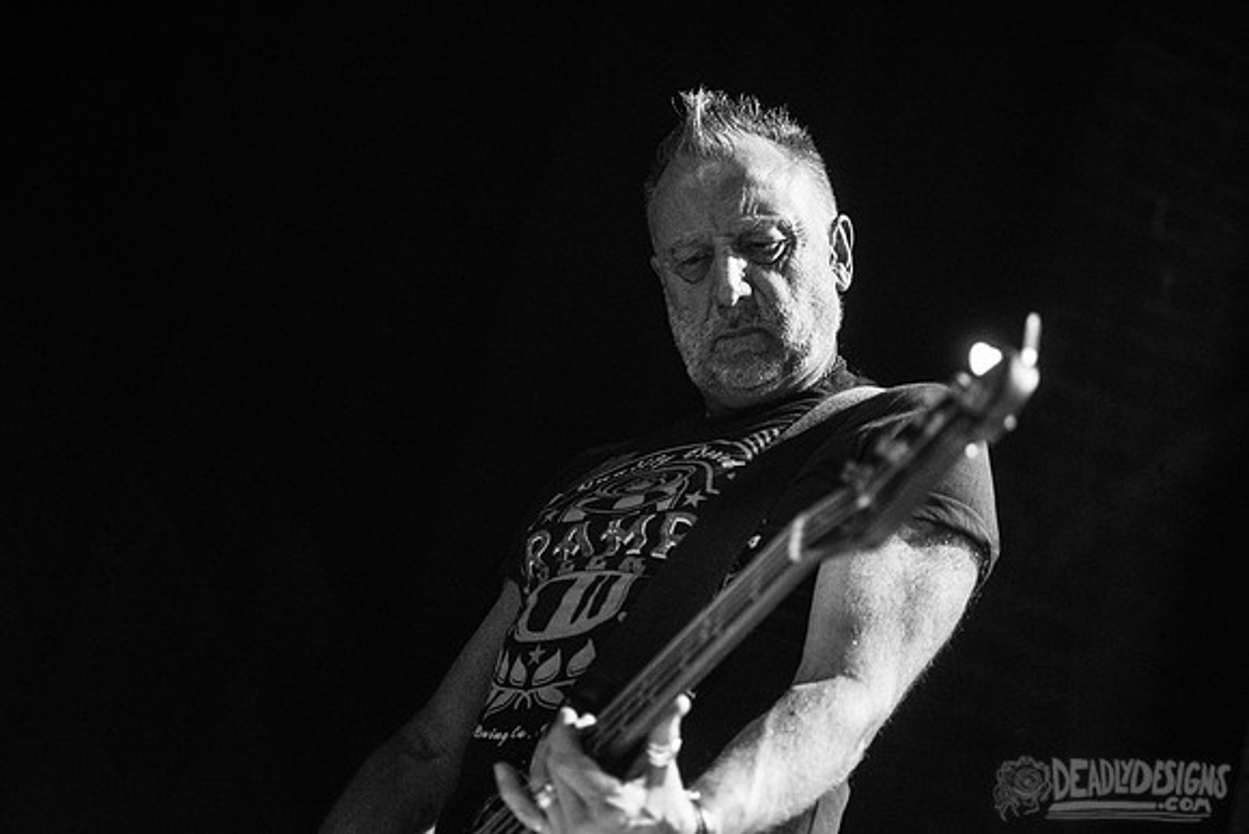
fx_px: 2776
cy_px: 417
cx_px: 624
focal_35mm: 80
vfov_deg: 17.1
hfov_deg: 25.4
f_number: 3.2
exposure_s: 1/250
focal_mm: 80
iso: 3200
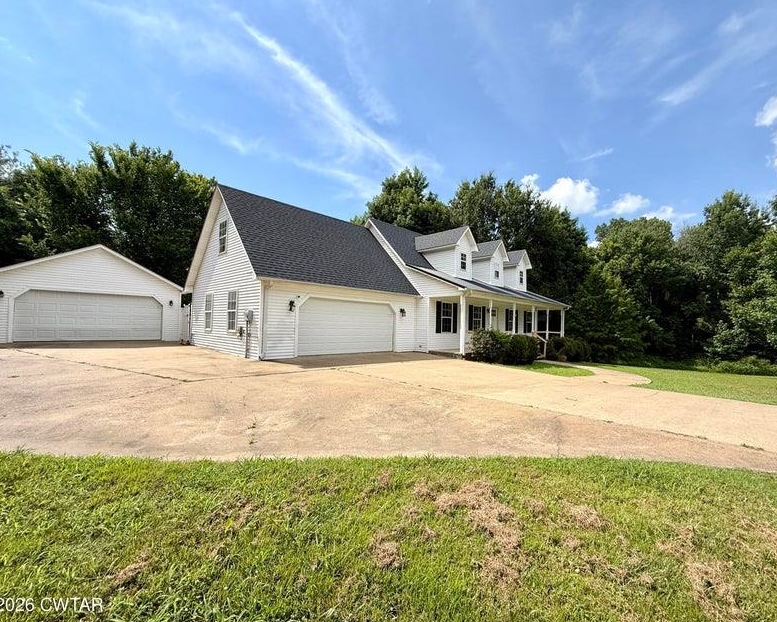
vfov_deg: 84.1
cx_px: 406
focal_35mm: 15
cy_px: 314
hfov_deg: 96.7
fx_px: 345
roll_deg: -1.1
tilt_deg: +1.7
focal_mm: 2.22
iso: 50
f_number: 2.2
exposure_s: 1/2237
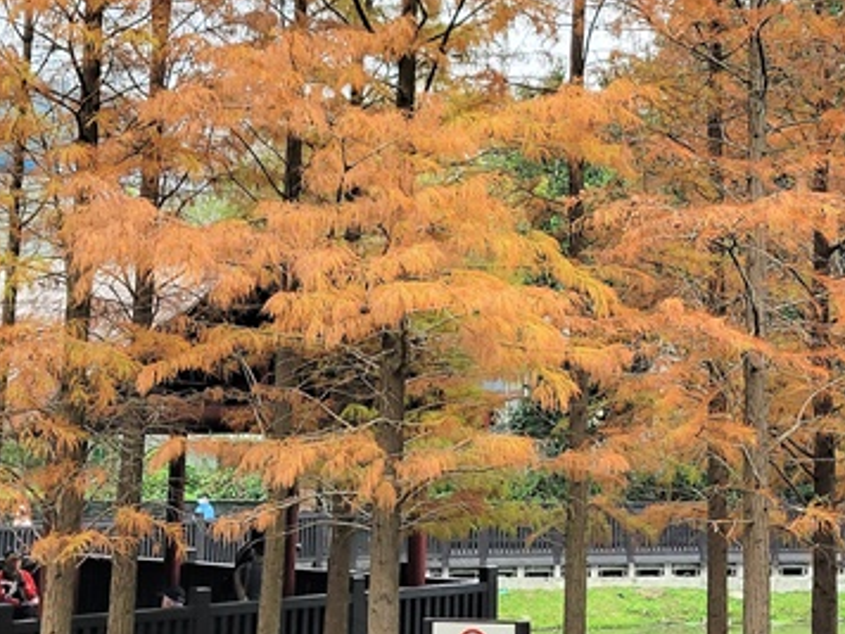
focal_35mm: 73
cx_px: 646
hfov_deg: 26.3
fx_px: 1782
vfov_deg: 19.9
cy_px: 107
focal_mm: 5.4
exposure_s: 1/119
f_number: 1.8
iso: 100
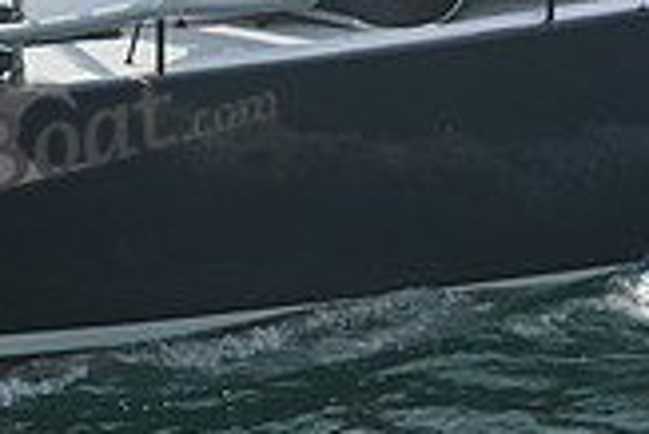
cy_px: 10
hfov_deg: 6.9
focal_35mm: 292
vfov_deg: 4.7
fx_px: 5269
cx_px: -486
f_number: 8
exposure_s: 1/1250
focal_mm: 82
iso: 320
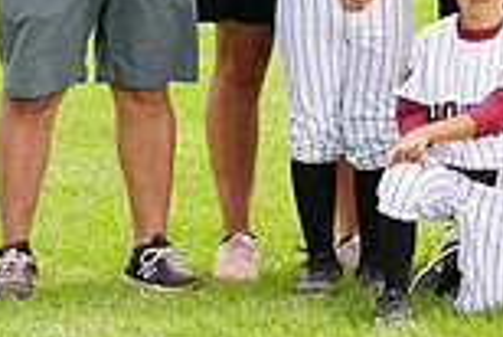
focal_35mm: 377
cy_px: -113
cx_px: 748
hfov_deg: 5.4
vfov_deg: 3.6
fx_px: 5272
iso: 100
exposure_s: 1/250
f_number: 6.3
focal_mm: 100
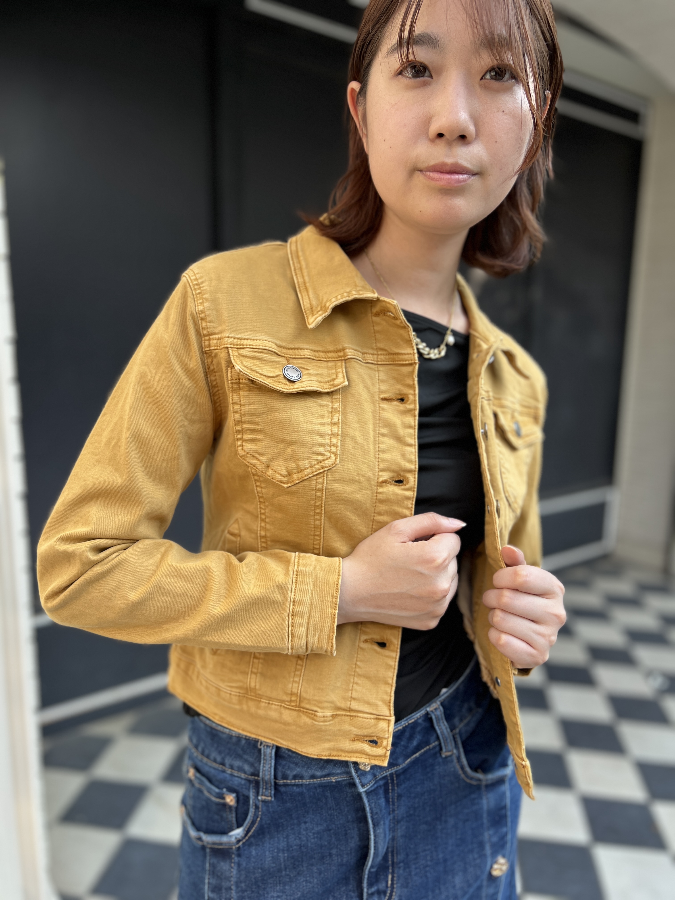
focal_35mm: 26
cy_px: 450
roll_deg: +1.9
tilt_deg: -9.0
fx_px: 676
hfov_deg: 53.1
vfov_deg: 67.3
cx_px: 338
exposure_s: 1/486
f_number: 1.5
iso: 50
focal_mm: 5.7
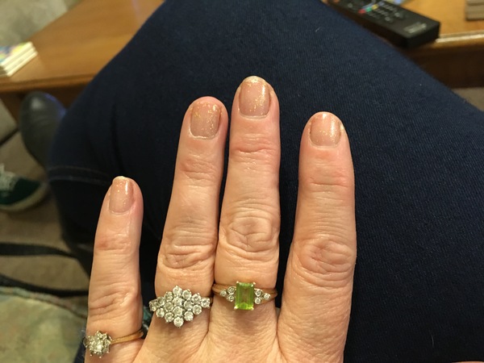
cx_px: 242
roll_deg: +19.3
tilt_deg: -38.0
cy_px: 182
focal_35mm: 29
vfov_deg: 48.2
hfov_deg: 61.7
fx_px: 405
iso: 400
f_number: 2.2
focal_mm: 4.15
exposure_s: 1/17
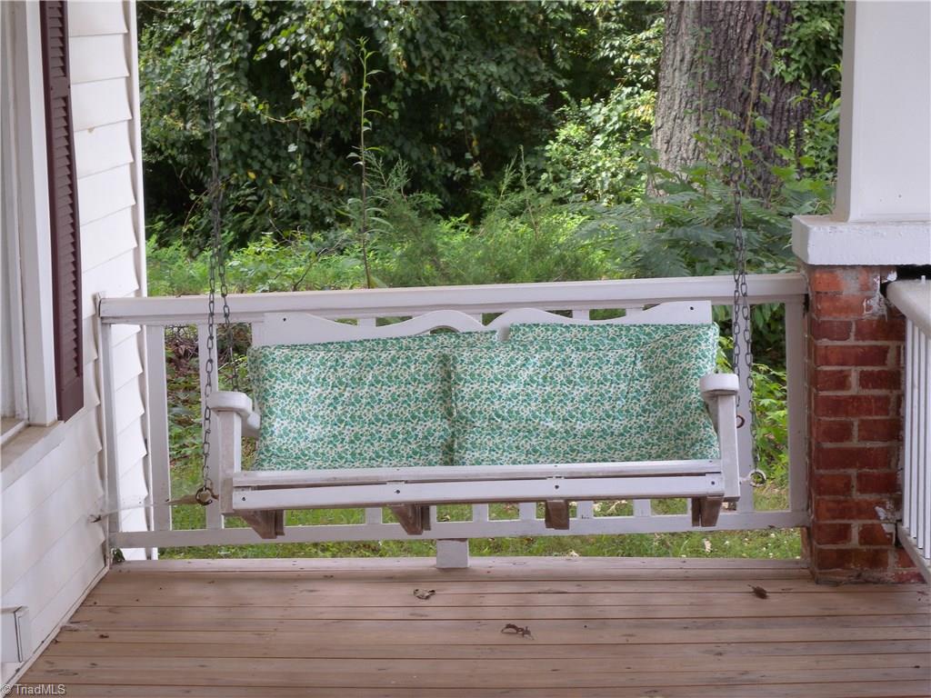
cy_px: 349
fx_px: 3012
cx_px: 466
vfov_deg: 13.2
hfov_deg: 17.6
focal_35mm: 112
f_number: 5.9
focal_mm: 24
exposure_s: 1/48.8
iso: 108
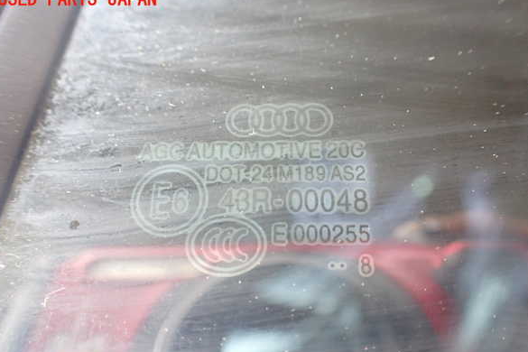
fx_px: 469
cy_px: 191
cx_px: 264
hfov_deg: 58.7
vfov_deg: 41.1
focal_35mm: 32
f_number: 2.3
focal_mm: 5.4
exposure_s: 1/50
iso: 800
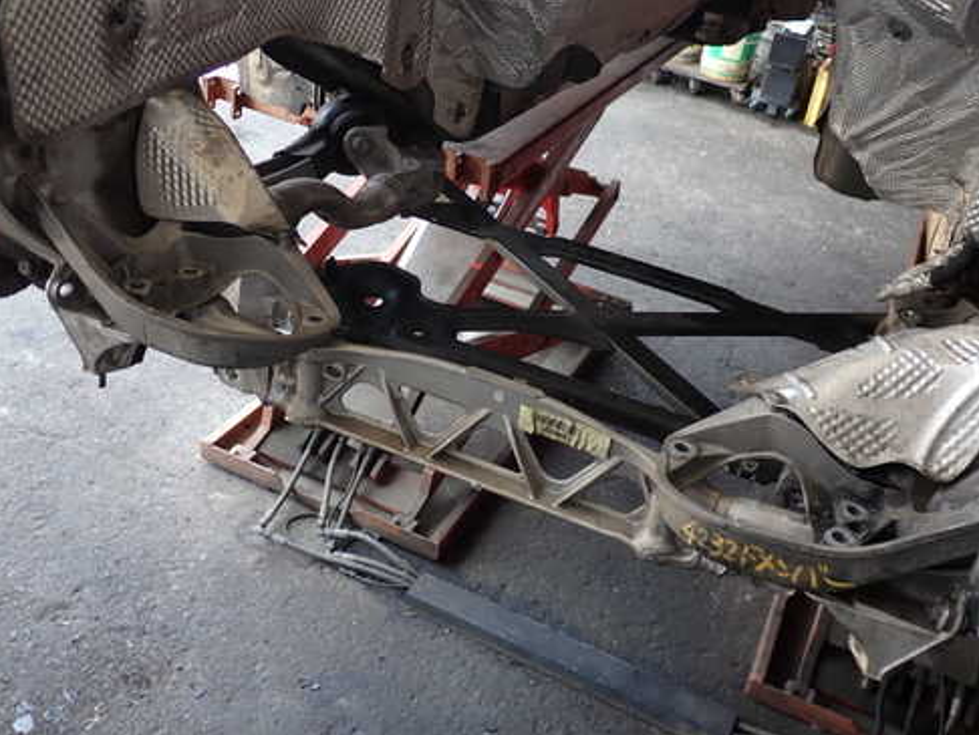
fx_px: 1047
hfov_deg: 50.1
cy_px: 336
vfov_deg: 38.7
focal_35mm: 37
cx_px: 522
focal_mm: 5.4
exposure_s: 1/60
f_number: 2.3
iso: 100
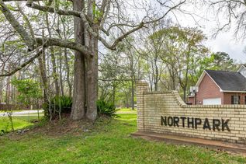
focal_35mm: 30
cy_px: 106
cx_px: 174
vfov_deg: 43.1
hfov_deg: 59.7
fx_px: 205
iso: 100
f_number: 11
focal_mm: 19
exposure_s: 1/125
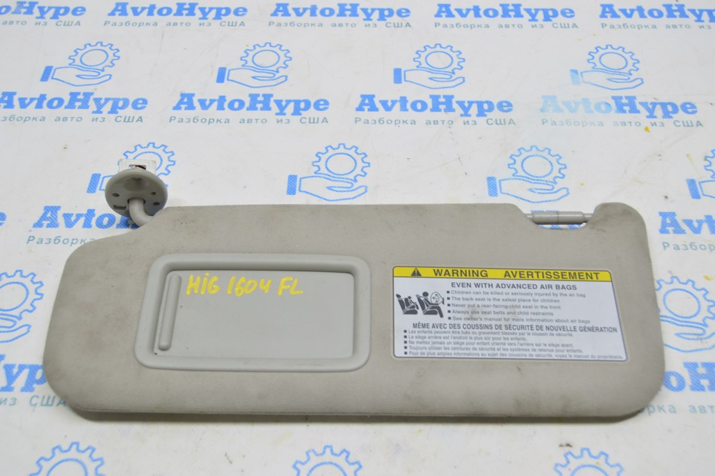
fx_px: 774
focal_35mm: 39
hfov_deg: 49.6
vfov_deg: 34.2
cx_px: 358
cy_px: 238
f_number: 5.6
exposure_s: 1/20
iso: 400
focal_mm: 26
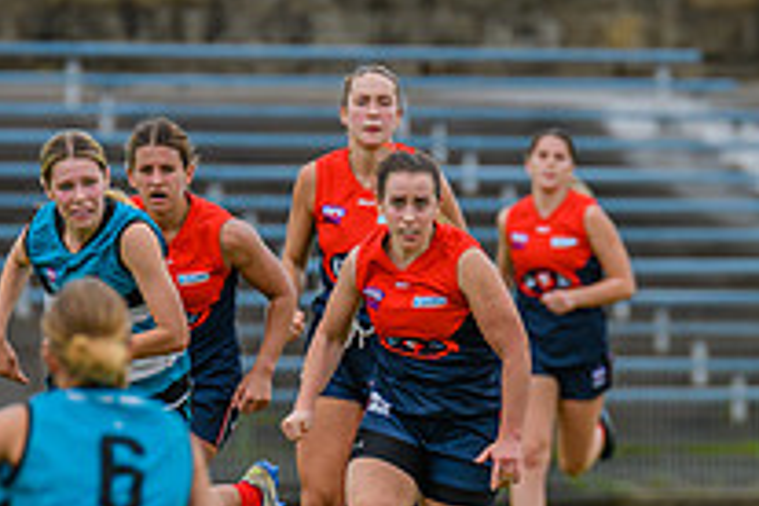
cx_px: 491
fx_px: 26310
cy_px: 317
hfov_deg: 1.7
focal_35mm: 1248
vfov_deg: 1.1
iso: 800
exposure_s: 1/2000
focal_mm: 420
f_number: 5
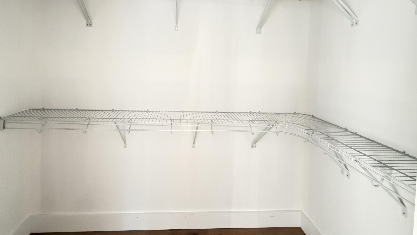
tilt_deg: -1.5
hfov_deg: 92.5
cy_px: 66
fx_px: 199
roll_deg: -1.1
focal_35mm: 18
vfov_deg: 58.6
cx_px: 192
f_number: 2.2
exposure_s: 1/60
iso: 800
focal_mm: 2.22
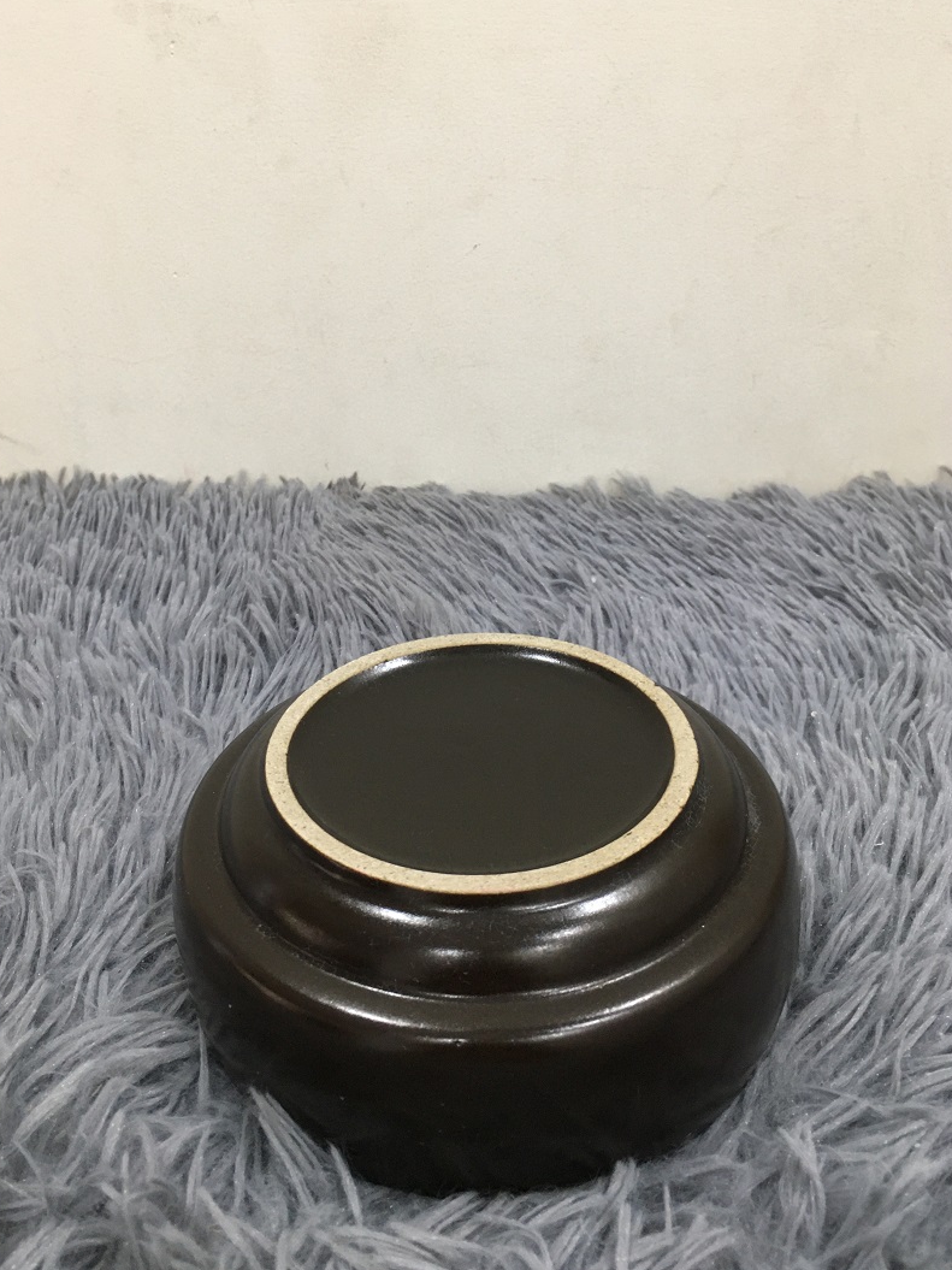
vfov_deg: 55.3
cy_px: 579
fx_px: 1210
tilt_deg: -29.2
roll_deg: +0.4
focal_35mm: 33
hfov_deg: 42.9
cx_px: 447
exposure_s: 1/33
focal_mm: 4.15
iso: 125
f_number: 2.2
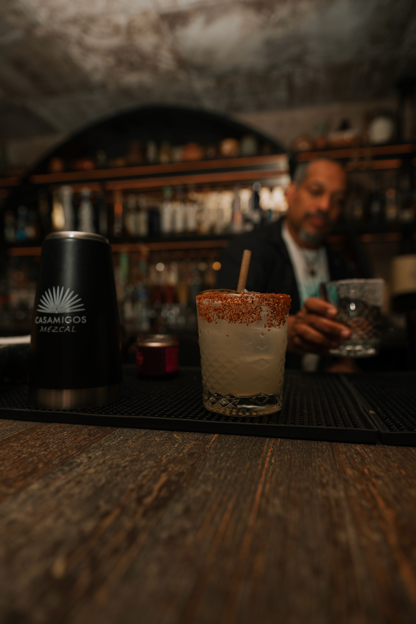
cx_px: 208
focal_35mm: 24
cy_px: 312
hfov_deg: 53.1
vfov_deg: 73.7
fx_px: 416
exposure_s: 1/200
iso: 160
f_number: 3.2
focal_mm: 24
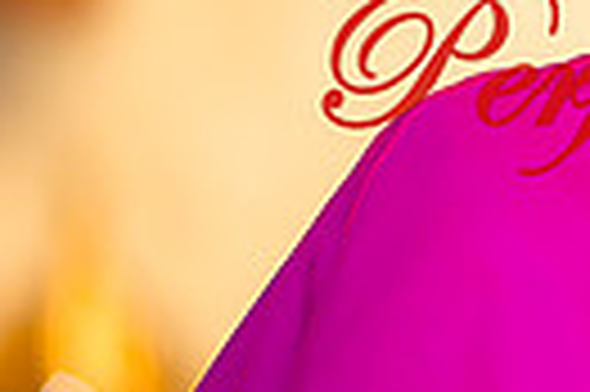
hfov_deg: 4.4
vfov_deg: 2.9
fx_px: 7628
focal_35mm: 466
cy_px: 70
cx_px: 1194
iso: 280
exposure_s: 1/125
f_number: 1.4
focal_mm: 105
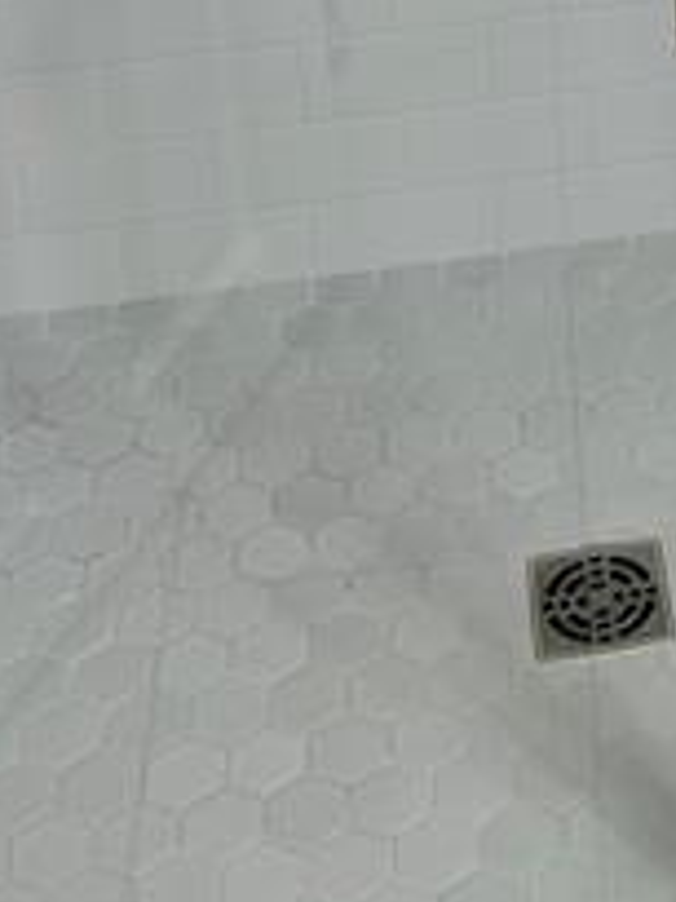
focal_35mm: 98
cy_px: -615
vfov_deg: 17.2
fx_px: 2552
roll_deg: +0.9
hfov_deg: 14.5
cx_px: 862
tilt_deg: -20.6
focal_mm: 5.7
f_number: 1.5
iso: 40
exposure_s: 1/185
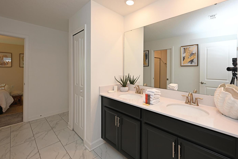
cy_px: 69
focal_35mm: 16
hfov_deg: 96.3
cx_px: 132
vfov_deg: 73.4
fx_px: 106
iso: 200
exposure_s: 1/80
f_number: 4.5
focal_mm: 14
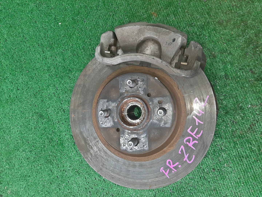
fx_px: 197
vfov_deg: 53.1
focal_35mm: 26
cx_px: 131
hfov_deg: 67.3
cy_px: 98
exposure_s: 1/50
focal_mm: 3.93
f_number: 1.7
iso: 143
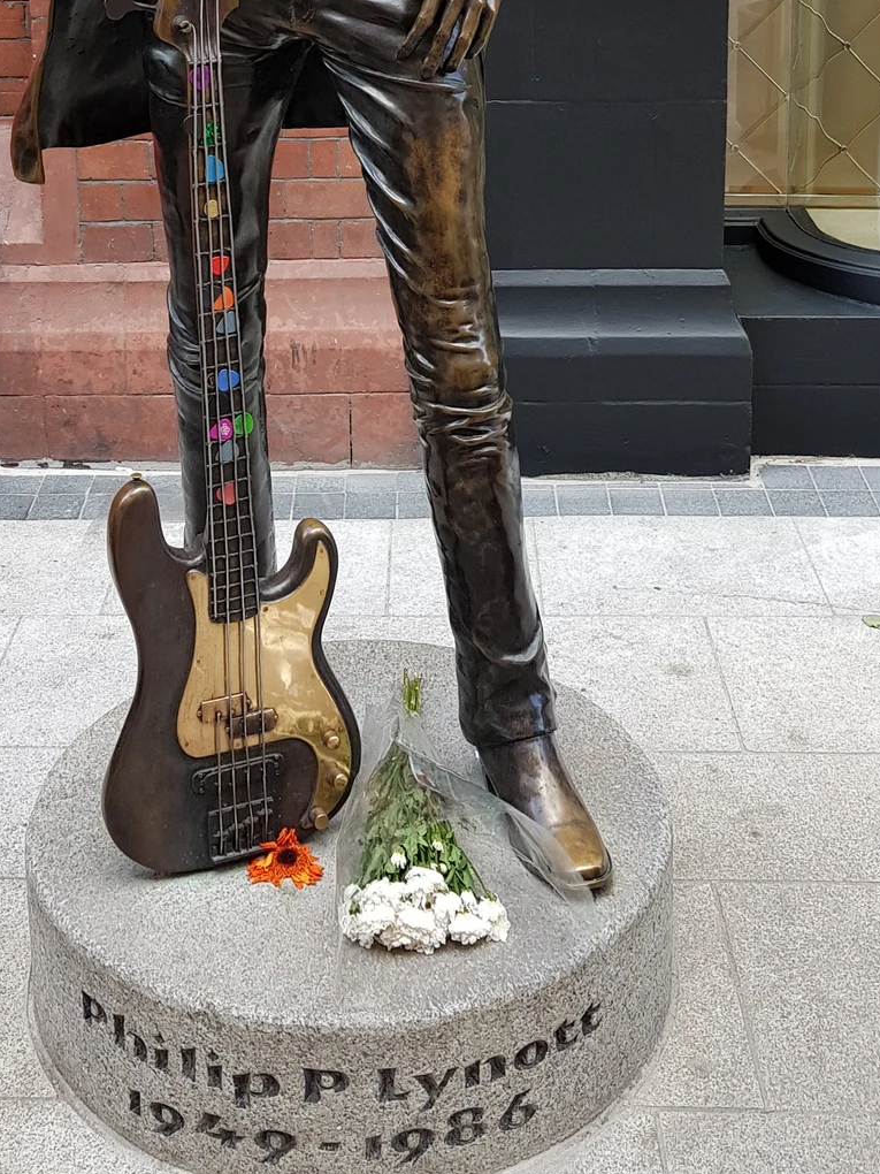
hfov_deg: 28.4
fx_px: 1729
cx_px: 323
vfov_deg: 35.4
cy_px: 129
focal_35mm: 51
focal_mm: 4.2
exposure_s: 1/150
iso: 40
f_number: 1.7
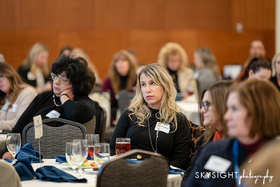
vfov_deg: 7.9
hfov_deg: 11.8
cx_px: 140
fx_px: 1350
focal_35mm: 174
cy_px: 94
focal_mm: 170
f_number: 2.8
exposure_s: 1/250
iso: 3200
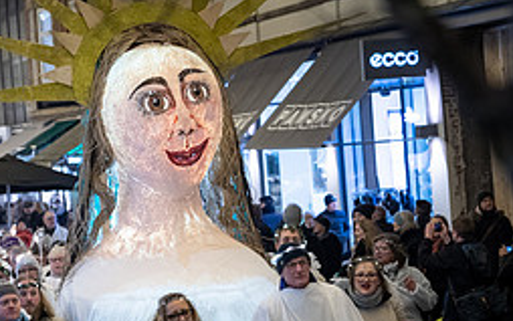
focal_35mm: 163
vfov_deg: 8.1
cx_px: 10
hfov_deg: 12.7
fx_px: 2280
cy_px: 158
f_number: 2.8
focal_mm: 70
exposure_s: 1/125
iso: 1250
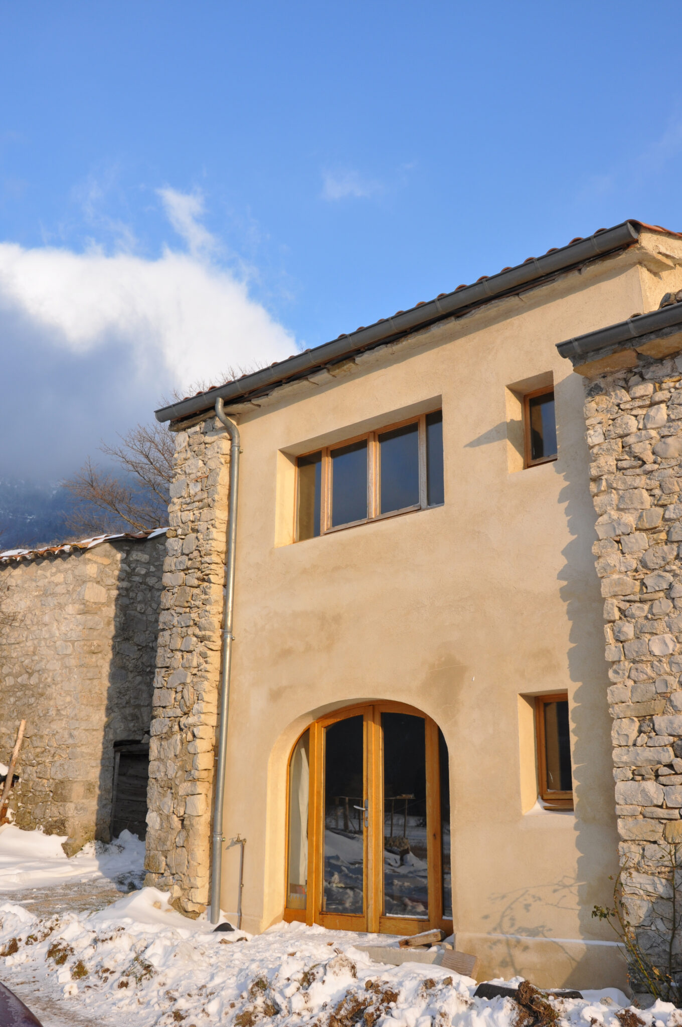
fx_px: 1068
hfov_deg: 35.4
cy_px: 514
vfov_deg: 51.3
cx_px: 341
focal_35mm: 38
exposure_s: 1/320
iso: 200
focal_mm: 25
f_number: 9
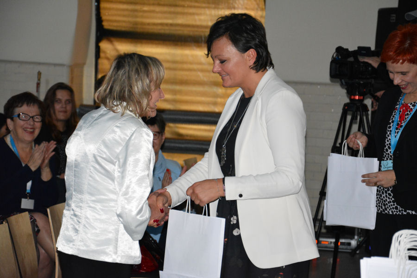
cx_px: 208
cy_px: 139
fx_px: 1564
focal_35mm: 135
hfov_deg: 15.2
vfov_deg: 10.2
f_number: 5.6
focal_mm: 90
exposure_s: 1/60
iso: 3200
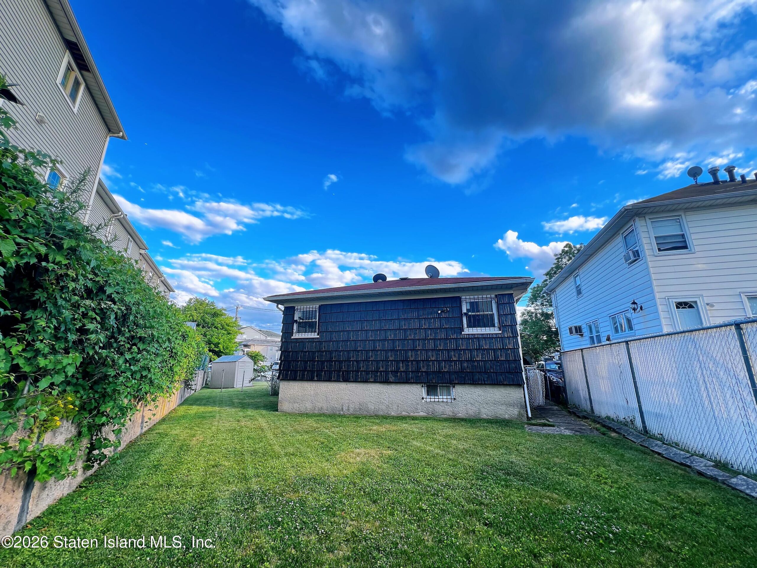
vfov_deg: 89.9
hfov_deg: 106.2
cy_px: 284
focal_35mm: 13
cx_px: 378
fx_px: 284
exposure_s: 1/99
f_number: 1.8
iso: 32
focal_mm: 1.57
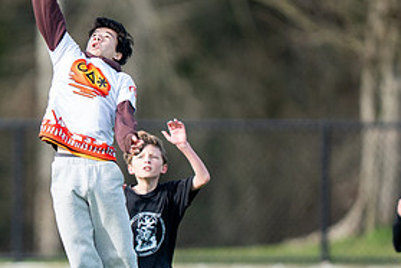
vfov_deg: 1.2
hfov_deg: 1.7
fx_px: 13254
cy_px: 191
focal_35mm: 1190
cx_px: 82
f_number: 2.8
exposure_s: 1/2000
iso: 500
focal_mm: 400
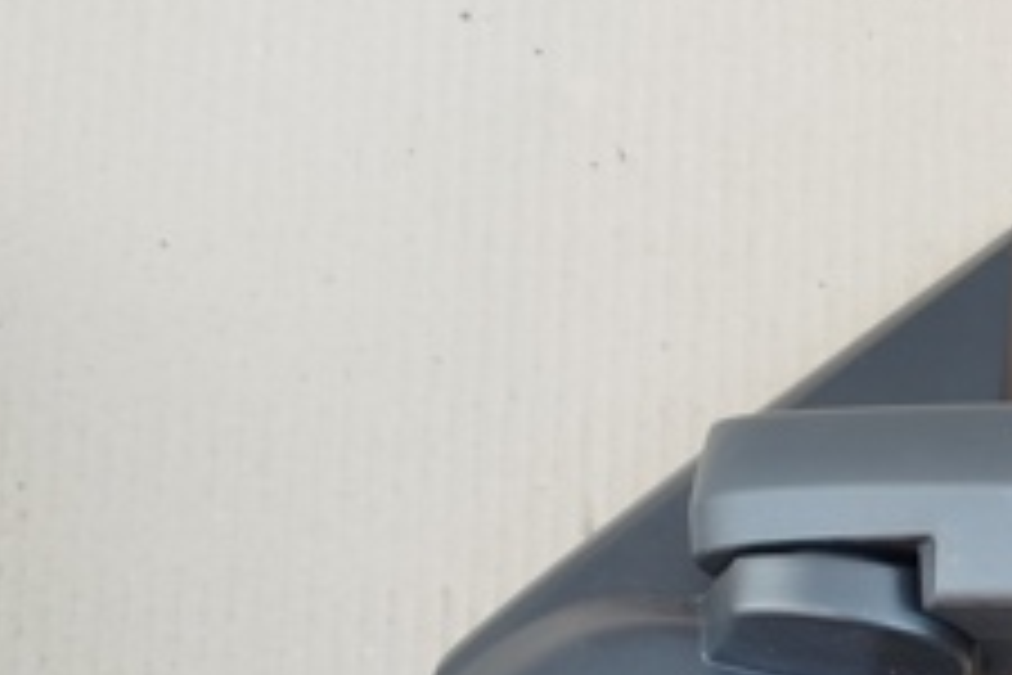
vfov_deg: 18.1
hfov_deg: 25.5
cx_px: 1214
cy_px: 832
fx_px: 1996
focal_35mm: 71
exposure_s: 1/50
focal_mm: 5.31
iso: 64
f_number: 1.7
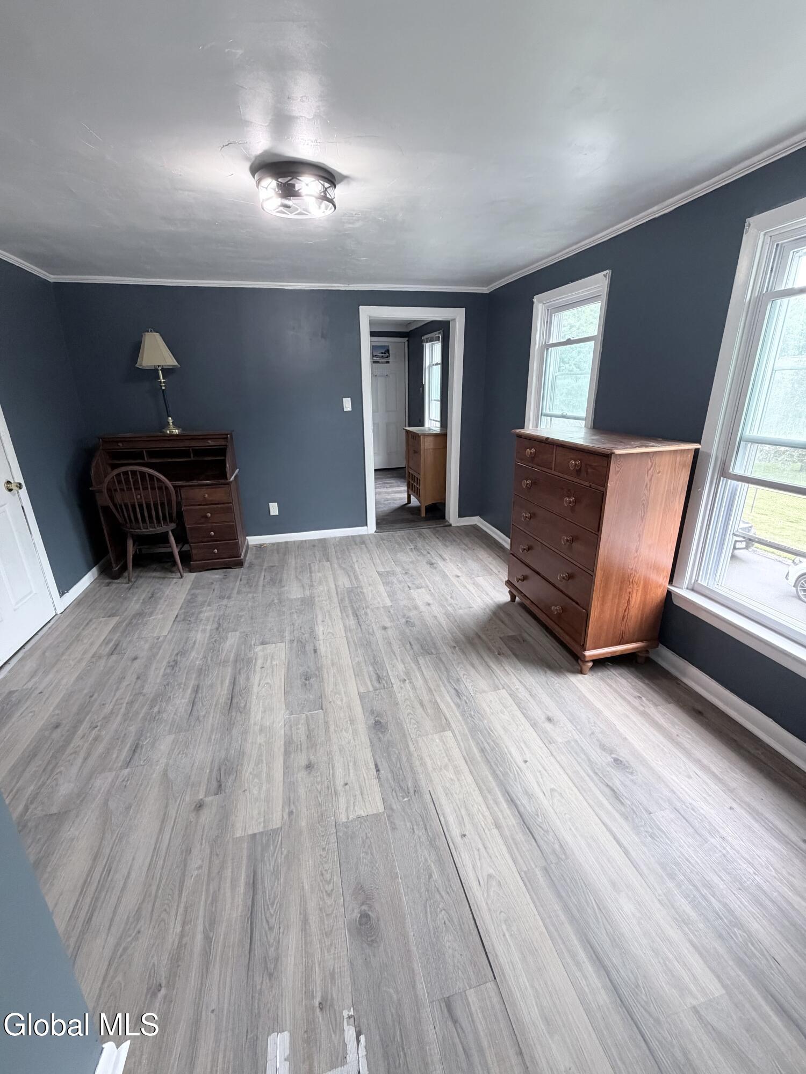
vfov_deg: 102.1
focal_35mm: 14
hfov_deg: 85.7
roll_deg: +0.0
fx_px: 435
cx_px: 403
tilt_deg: -19.1
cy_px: 537
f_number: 2.2
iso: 250
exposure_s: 1/60
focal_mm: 2.22
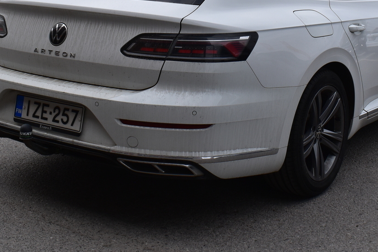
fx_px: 714
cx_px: 223
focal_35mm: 68
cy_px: 25
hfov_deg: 29.6
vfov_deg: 19.6
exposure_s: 1/500
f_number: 11
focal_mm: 23
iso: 400
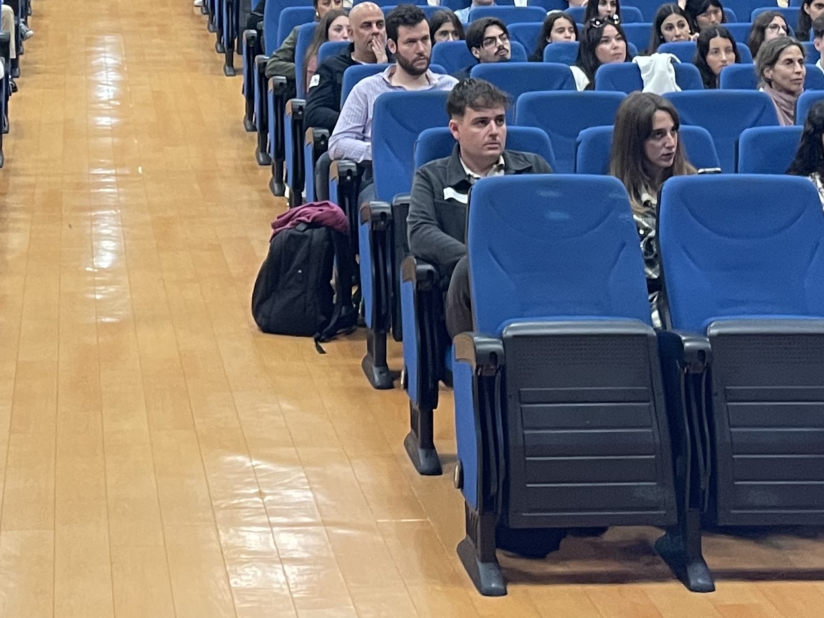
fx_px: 2000
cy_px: -267
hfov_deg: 23.1
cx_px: 227
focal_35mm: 84
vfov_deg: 16.3
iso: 200
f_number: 1.6
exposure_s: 1/50
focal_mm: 4.2
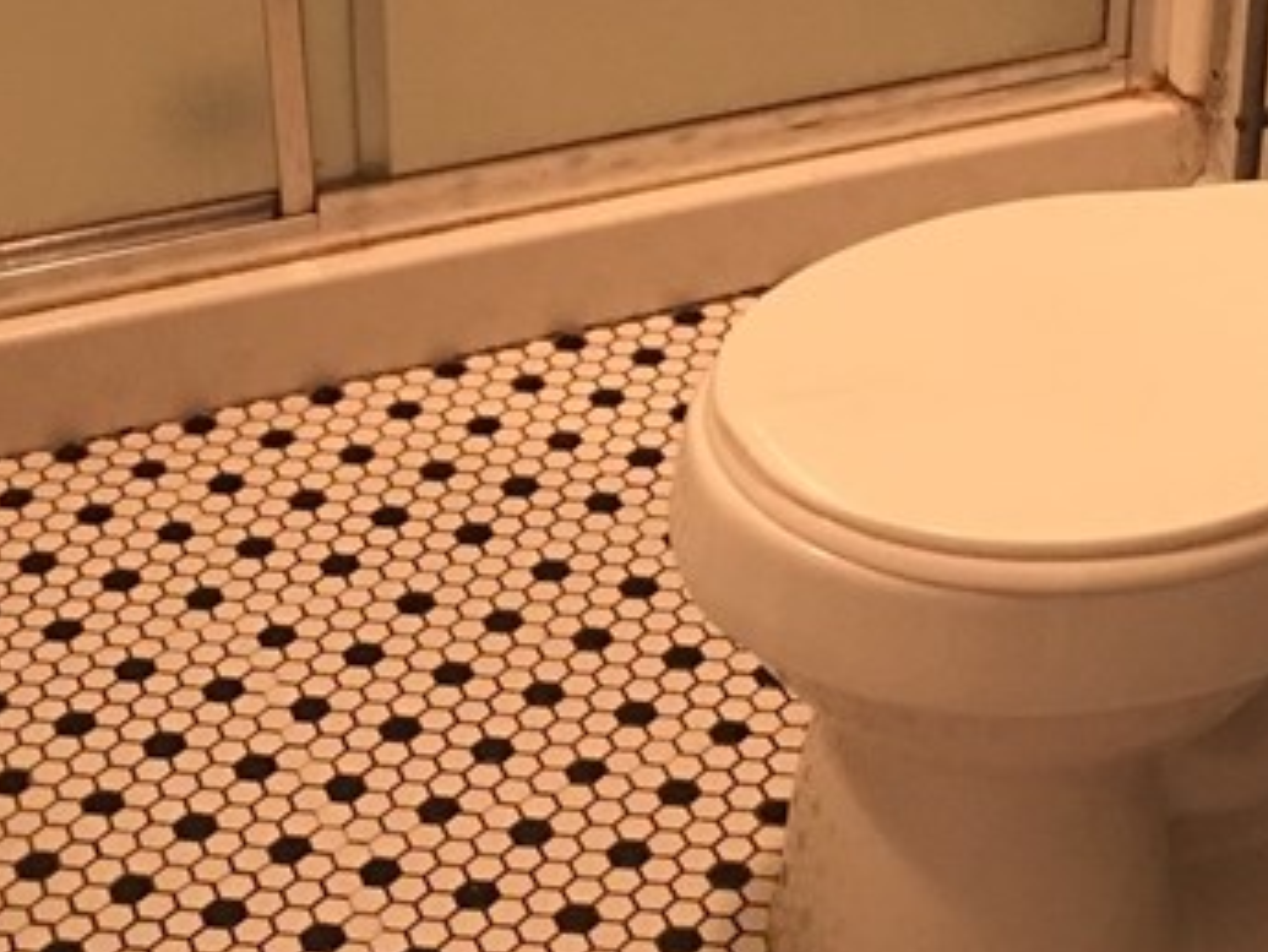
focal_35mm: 86
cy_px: 217
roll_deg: +0.3
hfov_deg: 22.7
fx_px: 3151
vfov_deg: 17.1
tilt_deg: -28.5
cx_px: 669
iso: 100
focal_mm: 4.15
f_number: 2.2
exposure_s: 1/15
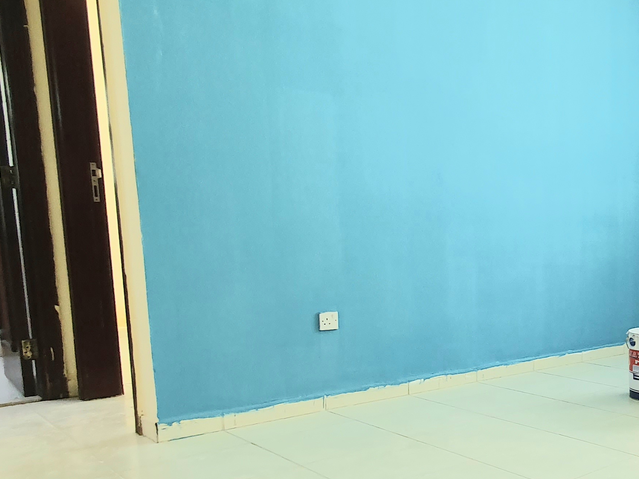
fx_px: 628
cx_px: 646
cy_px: 309
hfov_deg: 45.2
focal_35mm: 34
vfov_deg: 41.4
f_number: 2.2
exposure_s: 1/50
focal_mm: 1.8
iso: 100
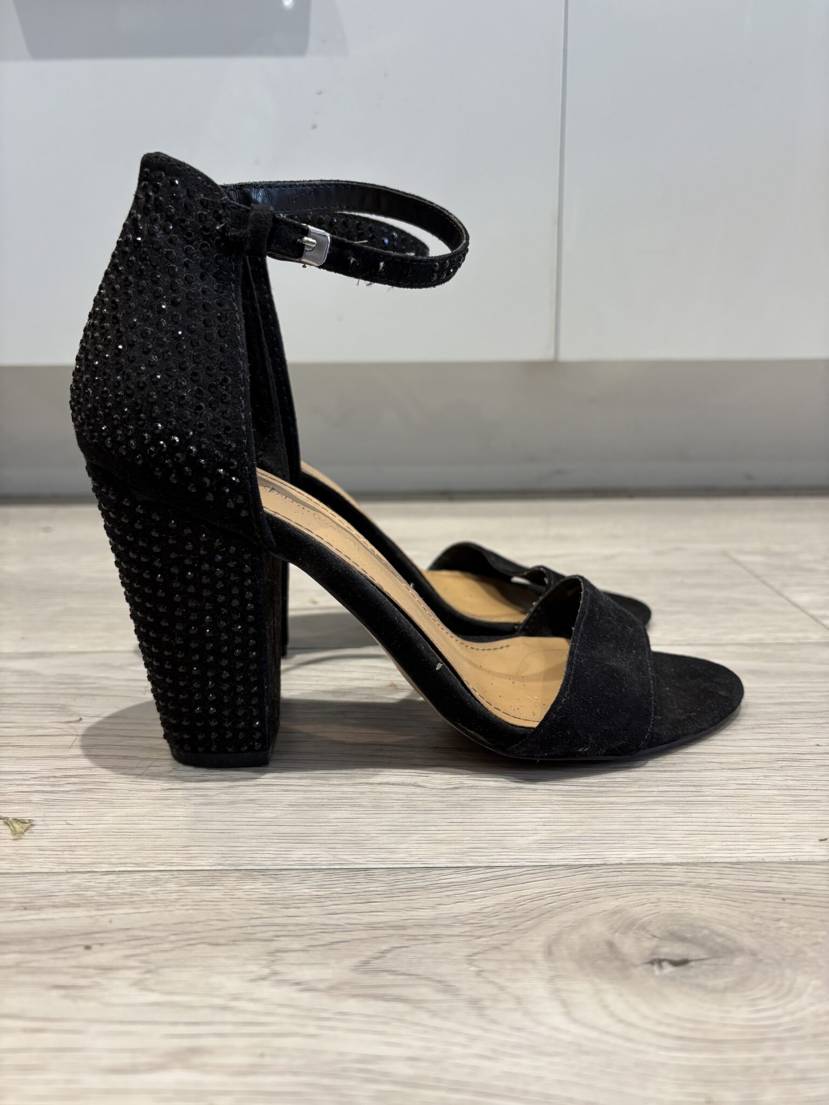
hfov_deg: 53.1
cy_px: 552
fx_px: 830
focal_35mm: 26
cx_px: 414
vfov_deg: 67.3
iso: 100
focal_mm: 5.96
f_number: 1.6
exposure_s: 1/60
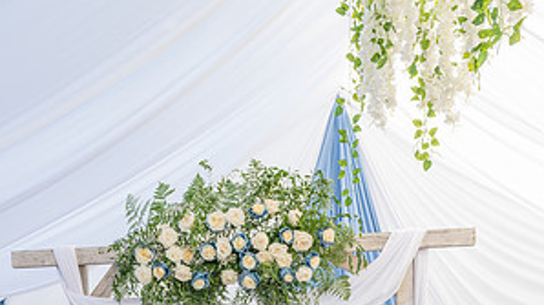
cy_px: 400
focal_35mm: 38
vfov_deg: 26.3
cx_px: 272
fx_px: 548
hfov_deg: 52.8
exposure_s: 1/125
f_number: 6.3
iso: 200
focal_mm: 24
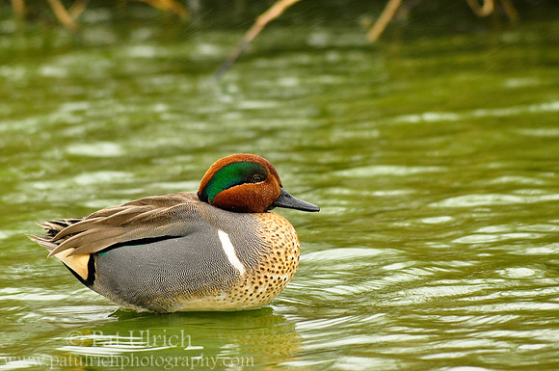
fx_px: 9304
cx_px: 280
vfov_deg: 2.3
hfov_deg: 3.4
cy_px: 186
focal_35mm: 600
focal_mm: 400
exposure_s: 1/125
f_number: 8
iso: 400
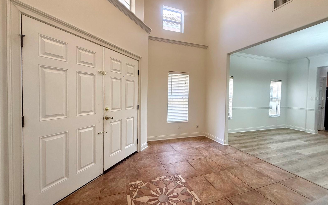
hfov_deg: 101.5
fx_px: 134
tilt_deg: -1.2
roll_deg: -1.4
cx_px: 165
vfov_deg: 74.7
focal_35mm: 15
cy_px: 98
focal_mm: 2.22
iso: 250
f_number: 2.2
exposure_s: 1/120
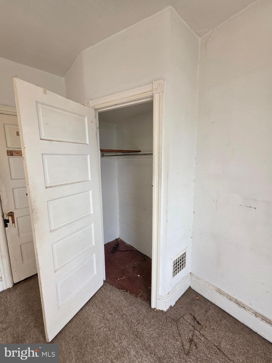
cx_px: 136
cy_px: 182
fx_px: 136
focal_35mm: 13
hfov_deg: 89.9
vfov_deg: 106.2
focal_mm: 2.2
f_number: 1.9
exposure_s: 1/120
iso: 64
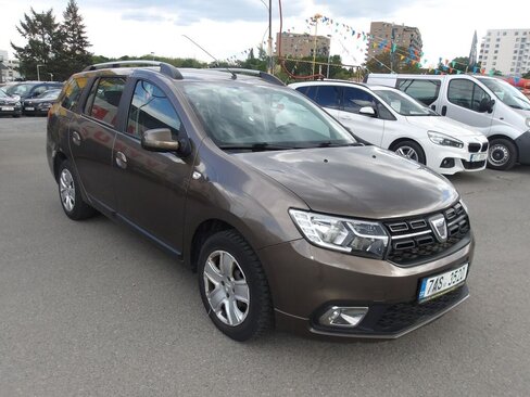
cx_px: 265
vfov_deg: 51.4
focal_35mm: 27
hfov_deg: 65.3
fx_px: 413
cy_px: 198
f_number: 3
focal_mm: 4.9
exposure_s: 1/347
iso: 100
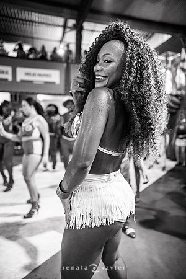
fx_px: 186
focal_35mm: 24
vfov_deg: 73.7
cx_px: 93
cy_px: 140
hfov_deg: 53.1
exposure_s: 1/320
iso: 1600
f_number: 1.8
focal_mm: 24
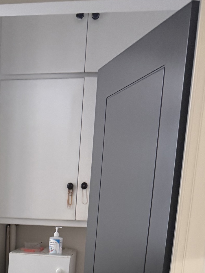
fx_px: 513
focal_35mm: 65
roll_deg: -4.1
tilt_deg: -15.2
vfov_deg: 25.7
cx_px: 26
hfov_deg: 22.1
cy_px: 353
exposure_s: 1/50
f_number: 1.78
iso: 320
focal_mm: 6.76
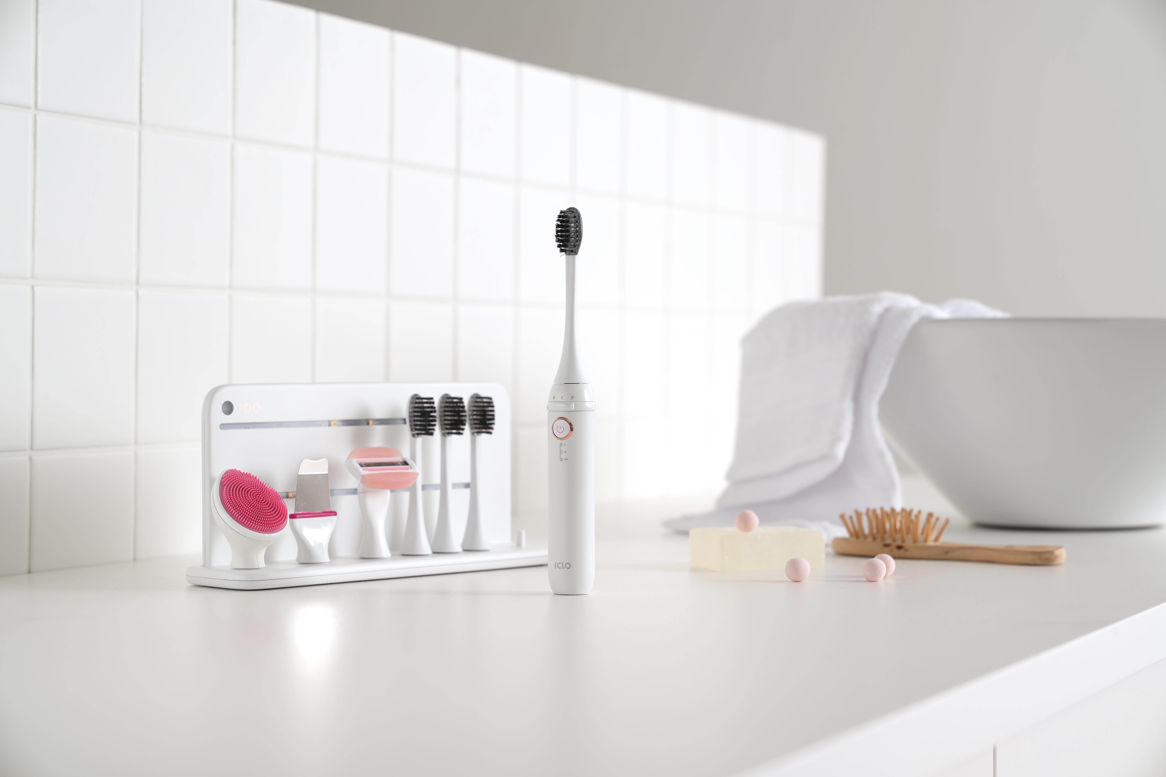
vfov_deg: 19.5
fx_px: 2267
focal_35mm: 70
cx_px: 583
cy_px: 388
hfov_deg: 28.8
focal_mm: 70
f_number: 5
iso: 100
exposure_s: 1/125
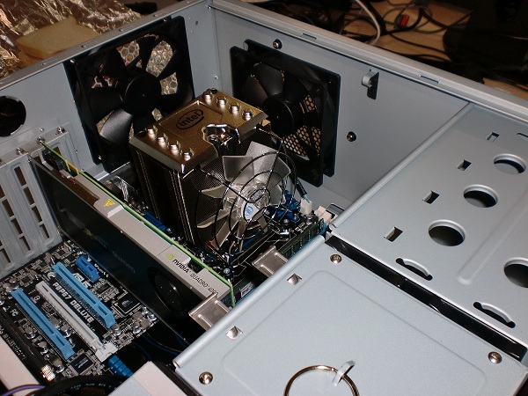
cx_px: 264
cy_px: 198
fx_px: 534
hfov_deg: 52.6
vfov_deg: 40.7
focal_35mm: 35
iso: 125
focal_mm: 6.3
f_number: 3.1
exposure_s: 1/60
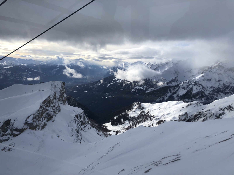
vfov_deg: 49.7
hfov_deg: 63.4
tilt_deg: -7.1
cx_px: 117
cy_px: 88
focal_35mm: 28
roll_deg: -0.4
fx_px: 189
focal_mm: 4
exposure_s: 1/1715
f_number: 1.8
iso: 20
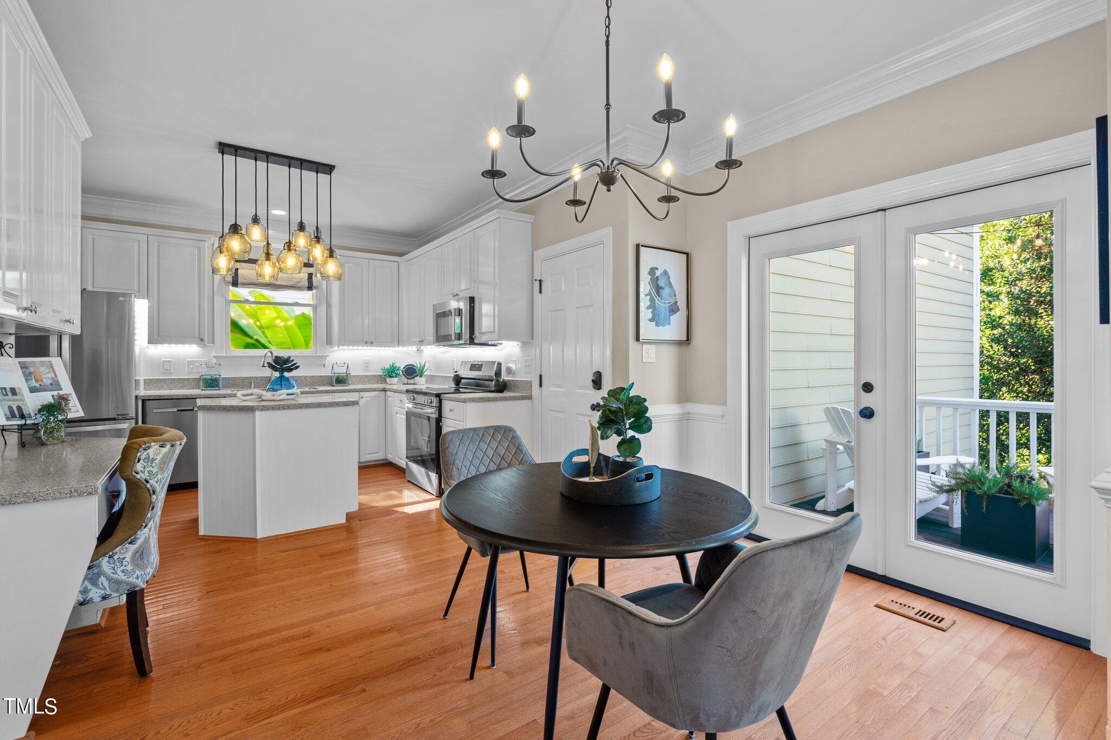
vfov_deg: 73.7
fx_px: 494
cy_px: 370
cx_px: 556
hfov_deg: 96.7
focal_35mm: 16
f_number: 8
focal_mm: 16
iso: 400
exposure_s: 1/2
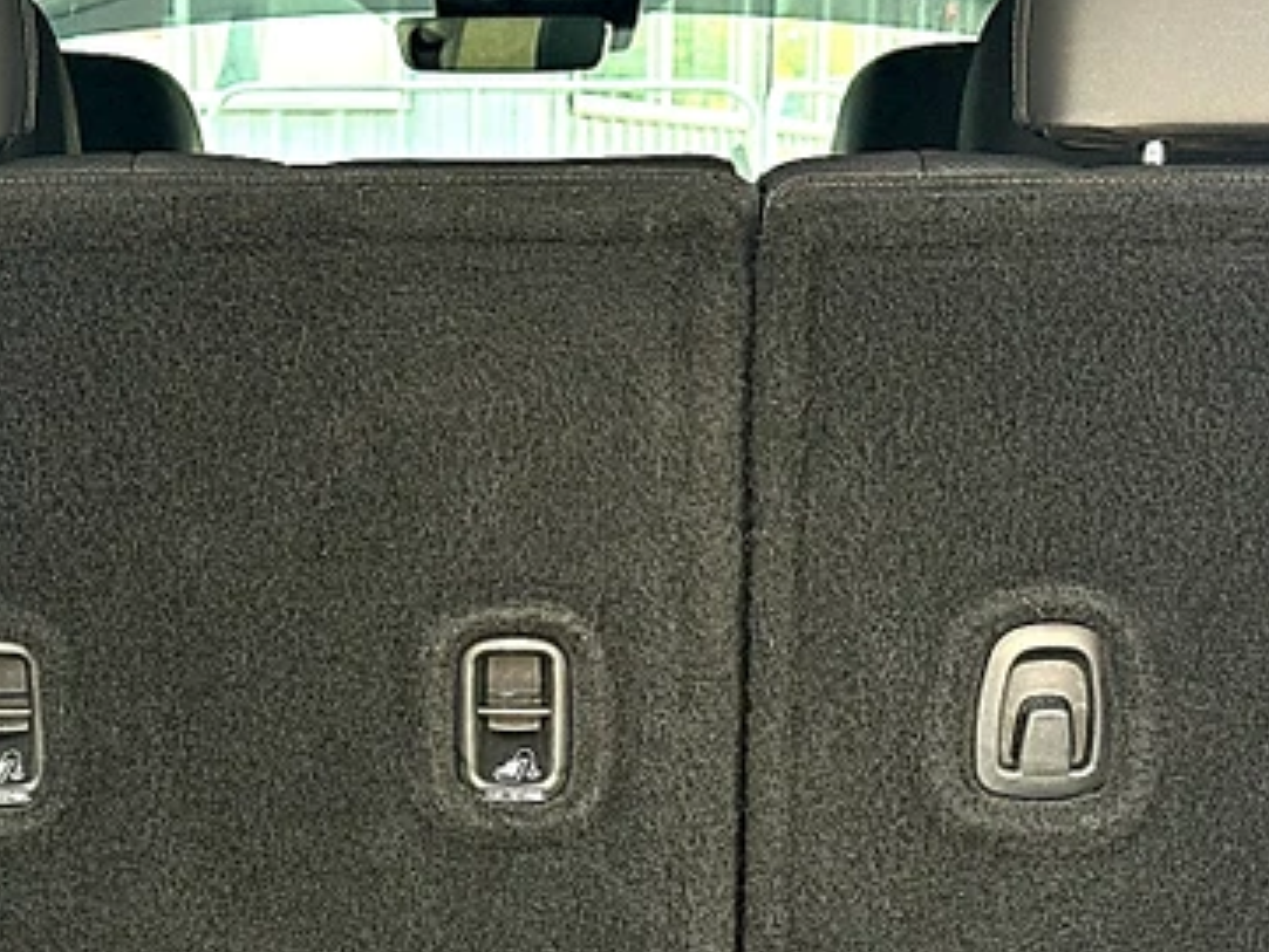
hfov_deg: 21.1
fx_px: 3410
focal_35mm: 93
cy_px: 862
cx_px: 524
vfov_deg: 15.7
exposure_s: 1/95
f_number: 1.78
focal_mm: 6.86
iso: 80
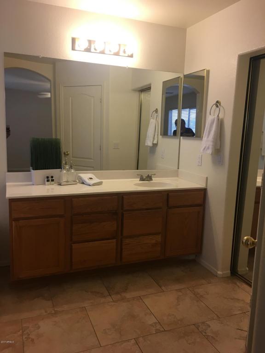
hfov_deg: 48.2
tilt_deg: -8.0
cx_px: 132
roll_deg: -2.7
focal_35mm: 29
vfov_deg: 61.7
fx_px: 296
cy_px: 176
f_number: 2.2
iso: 50
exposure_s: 1/30
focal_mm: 4.15
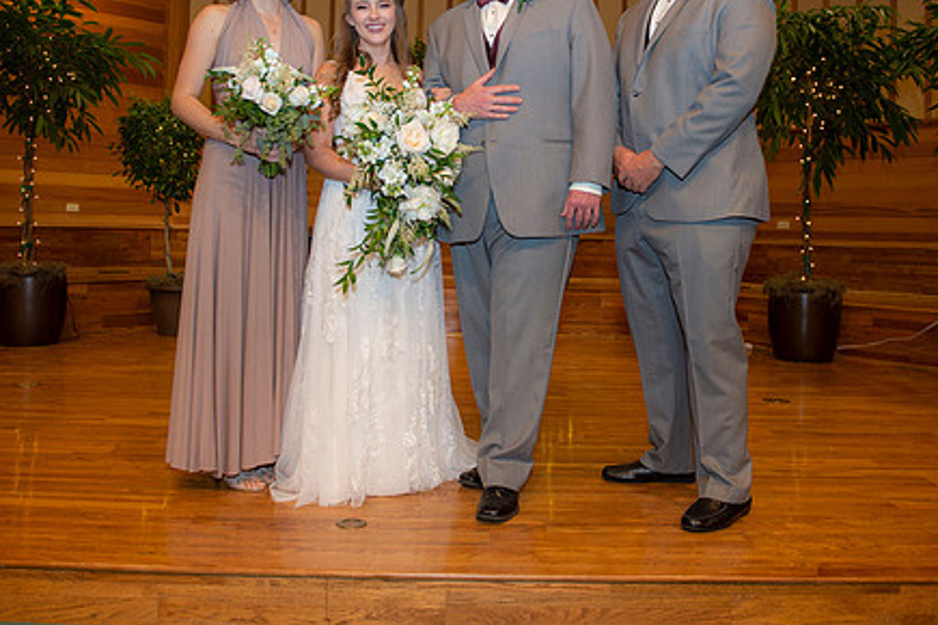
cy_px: 224
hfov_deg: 58.7
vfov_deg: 40.7
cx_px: 468
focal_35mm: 32
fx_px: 834
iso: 800
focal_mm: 24
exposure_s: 1/160
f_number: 3.5
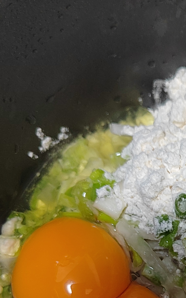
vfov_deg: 29.9
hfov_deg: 18.5
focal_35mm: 65
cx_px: 245
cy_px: 280
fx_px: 527
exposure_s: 1/50
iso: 1694
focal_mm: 5.52
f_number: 1.9
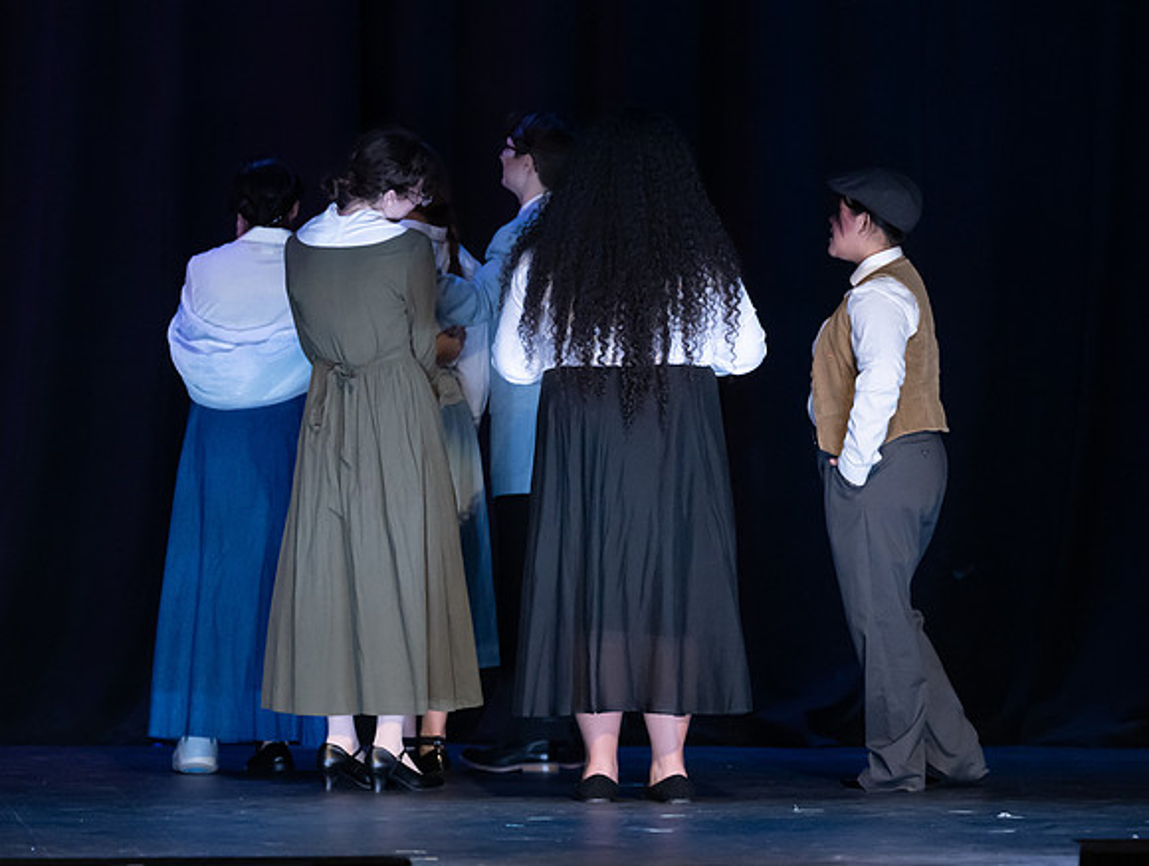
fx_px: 10240
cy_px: 429
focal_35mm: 308
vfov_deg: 4.8
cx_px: 569
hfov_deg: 6.4
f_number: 2.8
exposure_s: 1/320
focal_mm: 190
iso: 3200
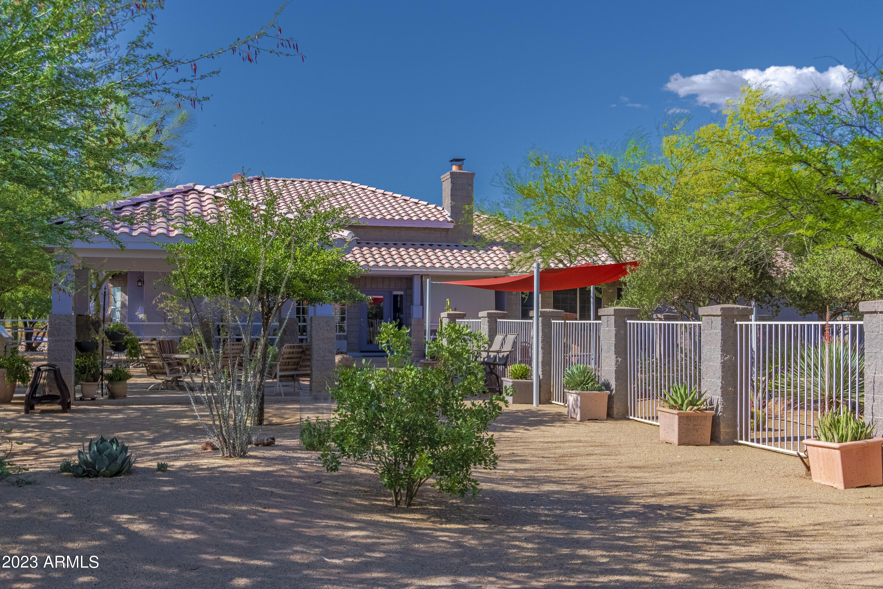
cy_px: 294
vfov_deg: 36.9
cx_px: 442
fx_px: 883
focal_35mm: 36
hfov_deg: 53.1
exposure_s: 1/8000
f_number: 9
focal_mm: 24
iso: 800
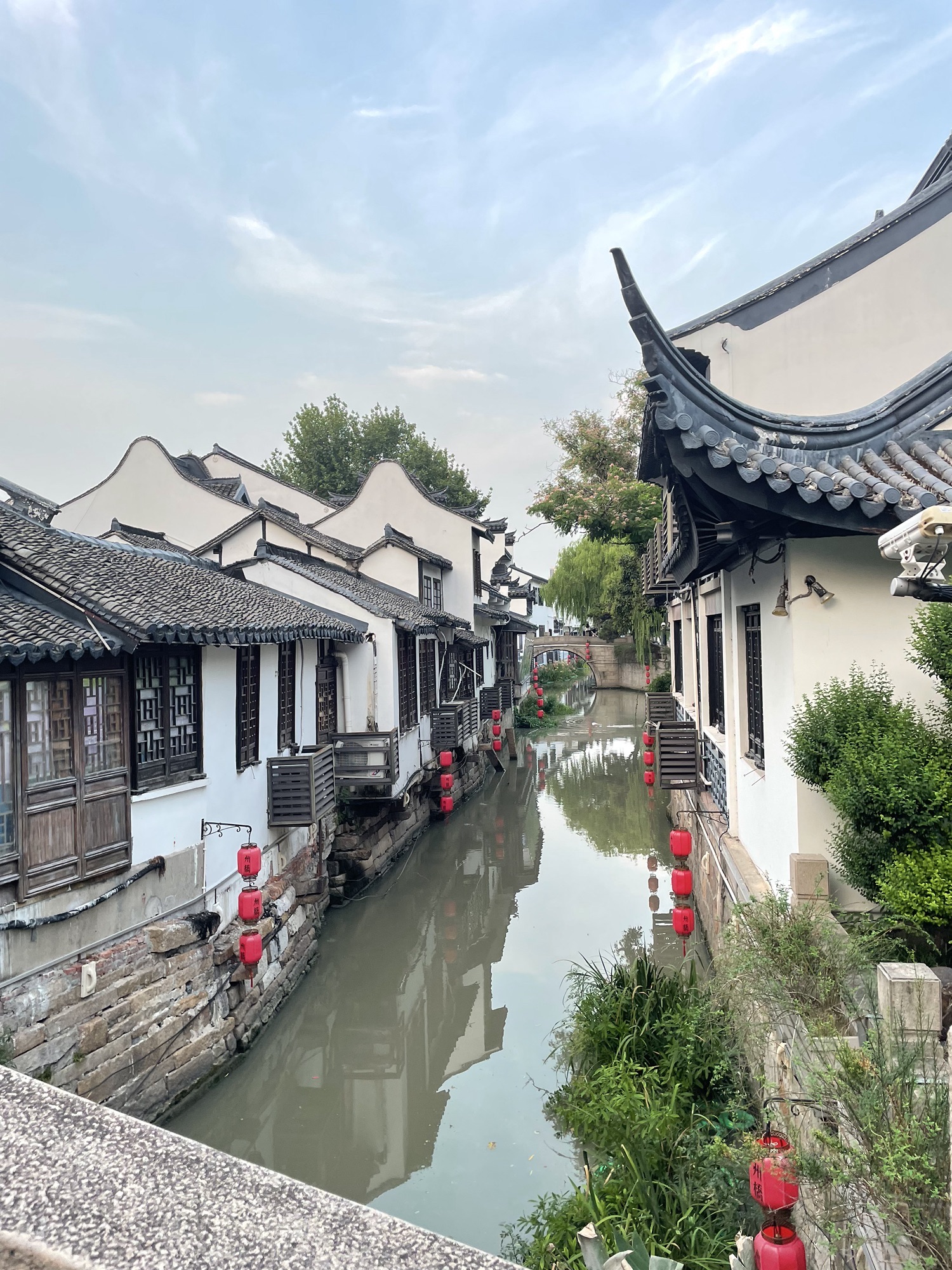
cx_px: 476
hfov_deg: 53.1
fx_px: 953
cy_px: 635
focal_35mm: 26
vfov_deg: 67.3
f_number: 1.6
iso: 64
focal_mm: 4.2
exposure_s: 1/121
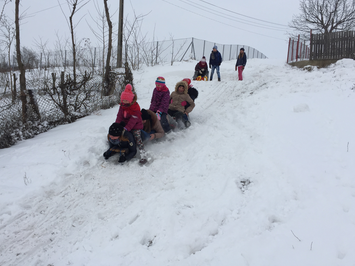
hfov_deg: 56.8
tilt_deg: -1.4
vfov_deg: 44.1
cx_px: 166
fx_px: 328
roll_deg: -4.9
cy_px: 121
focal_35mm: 32
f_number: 2.2
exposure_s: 1/2825
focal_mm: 4.15
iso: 32
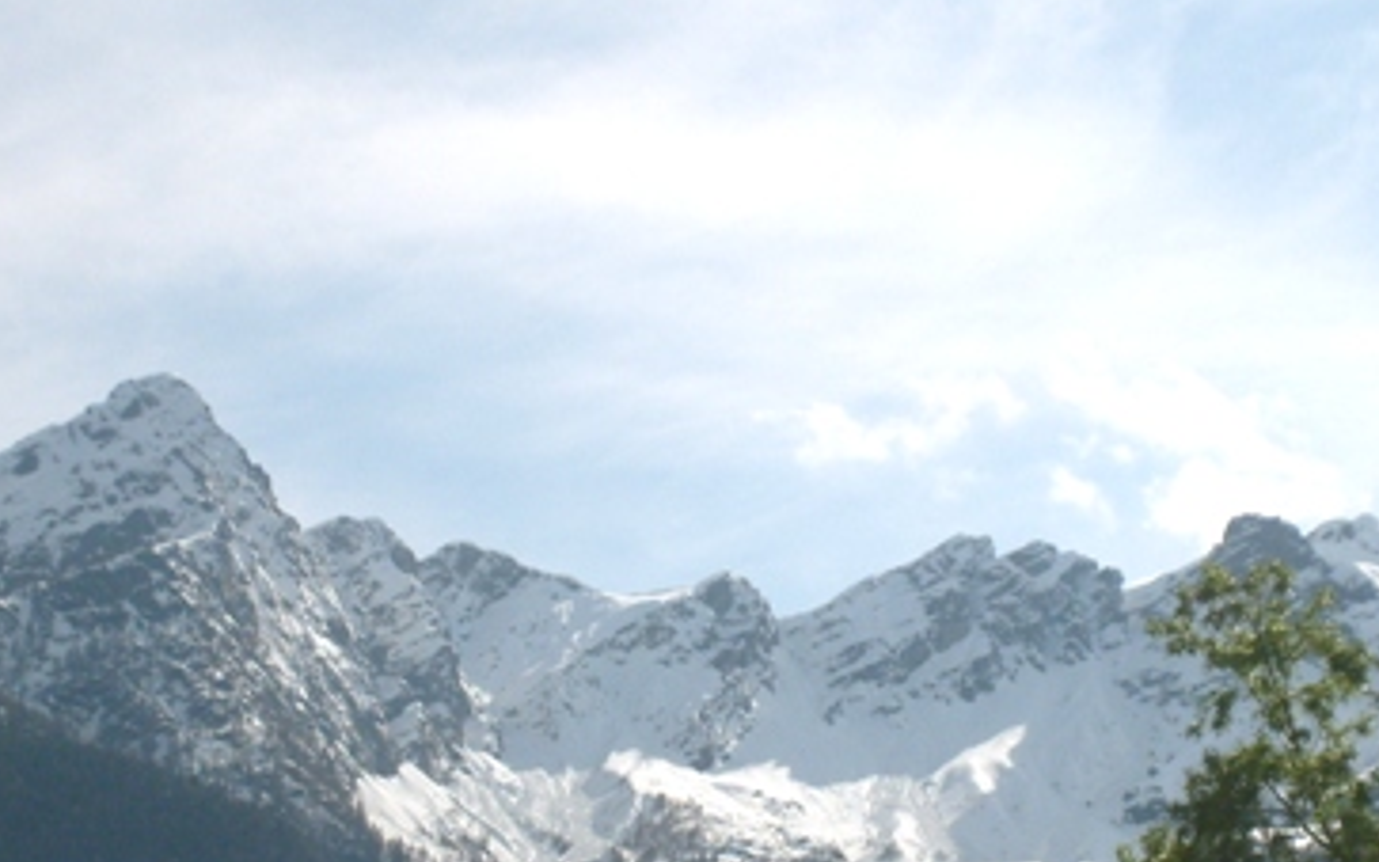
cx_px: 824
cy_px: 769
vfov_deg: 7.9
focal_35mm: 165
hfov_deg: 12.7
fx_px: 6202
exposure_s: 1/250
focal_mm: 15.5
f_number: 11.5
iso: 80
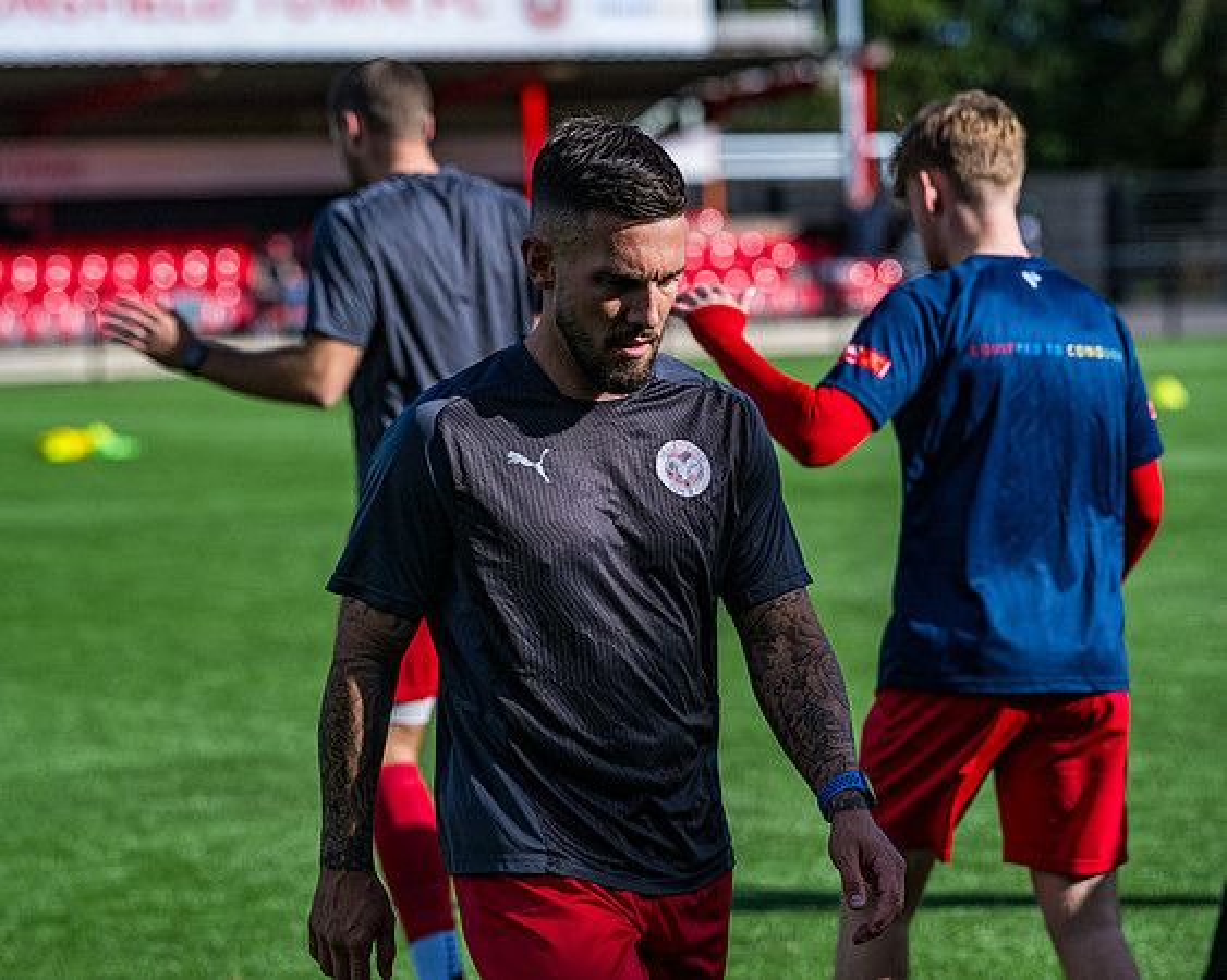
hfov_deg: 11.0
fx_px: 6354
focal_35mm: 175
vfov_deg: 8.8
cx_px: 708
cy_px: 460
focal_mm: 135
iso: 400
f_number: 4
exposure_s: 1/6400
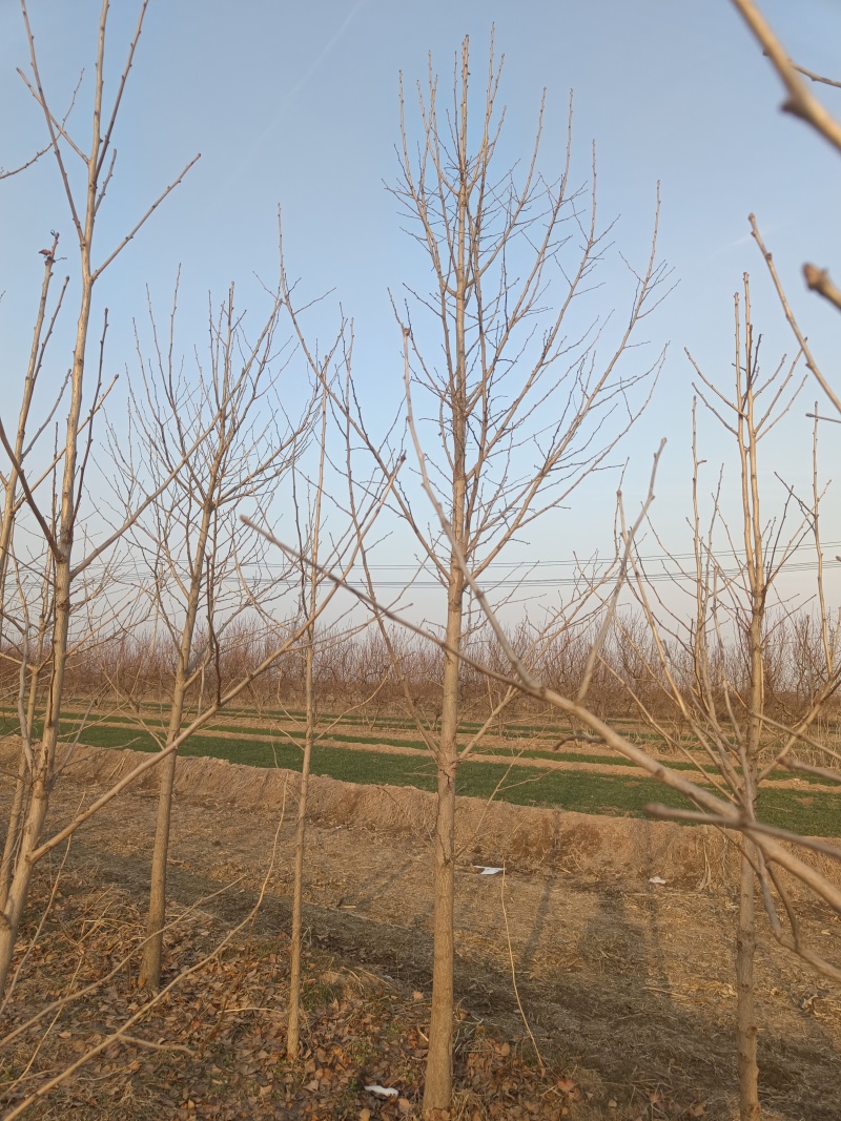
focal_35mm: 23
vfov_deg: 73.9
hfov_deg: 58.9
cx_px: 420
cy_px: 560
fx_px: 745
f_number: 1.88
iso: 100
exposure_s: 1/229
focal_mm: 5.59
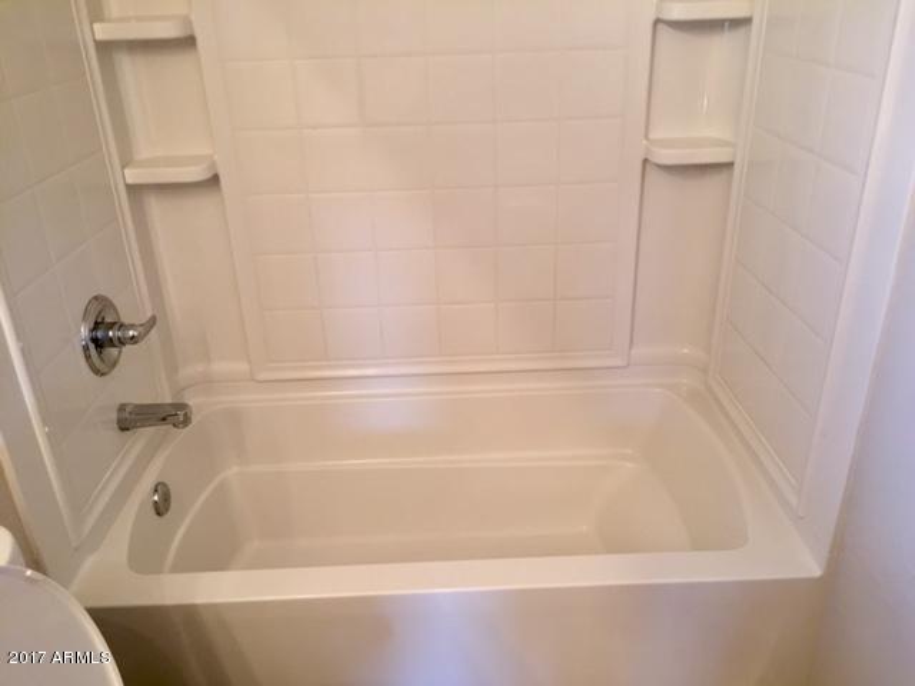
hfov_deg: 61.7
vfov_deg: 48.2
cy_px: 343
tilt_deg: -27.3
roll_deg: +1.4
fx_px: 767
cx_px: 458
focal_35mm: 29
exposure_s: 1/30
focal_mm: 4.15
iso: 64
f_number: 2.2
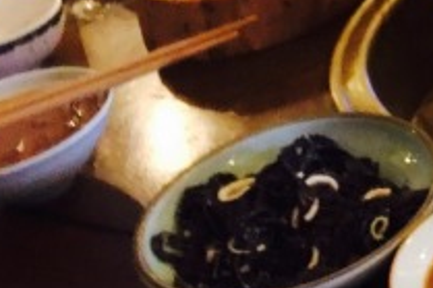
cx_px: 661
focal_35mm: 101
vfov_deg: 13.1
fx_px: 1214
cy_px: -69
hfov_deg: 17.9
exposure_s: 1/4
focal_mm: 4.15
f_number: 2.2
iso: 100
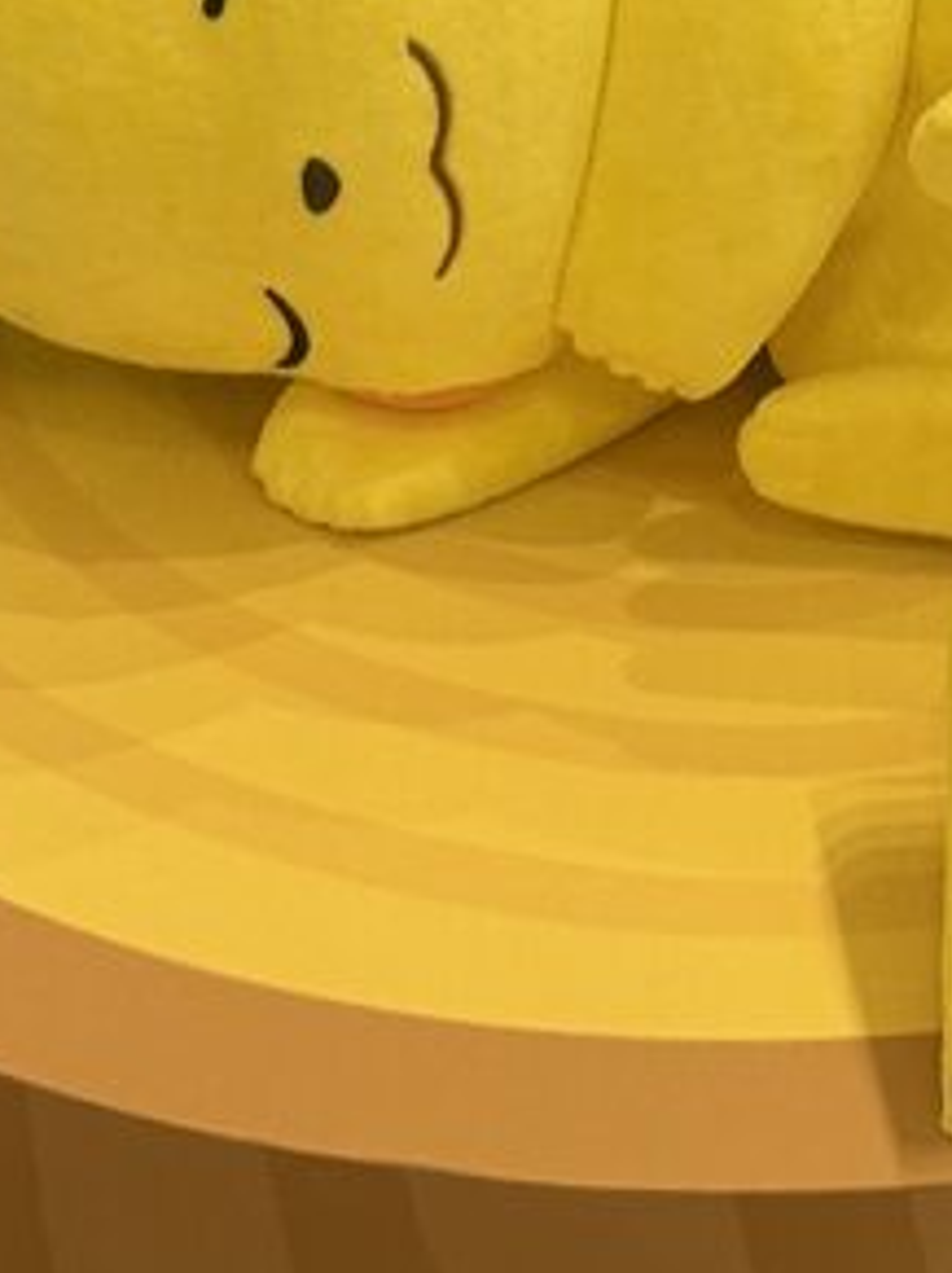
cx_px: 702
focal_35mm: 116
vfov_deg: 17.0
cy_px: 461
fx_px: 4260
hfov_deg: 12.7
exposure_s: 1/50
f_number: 1.78
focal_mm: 6.76
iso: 200
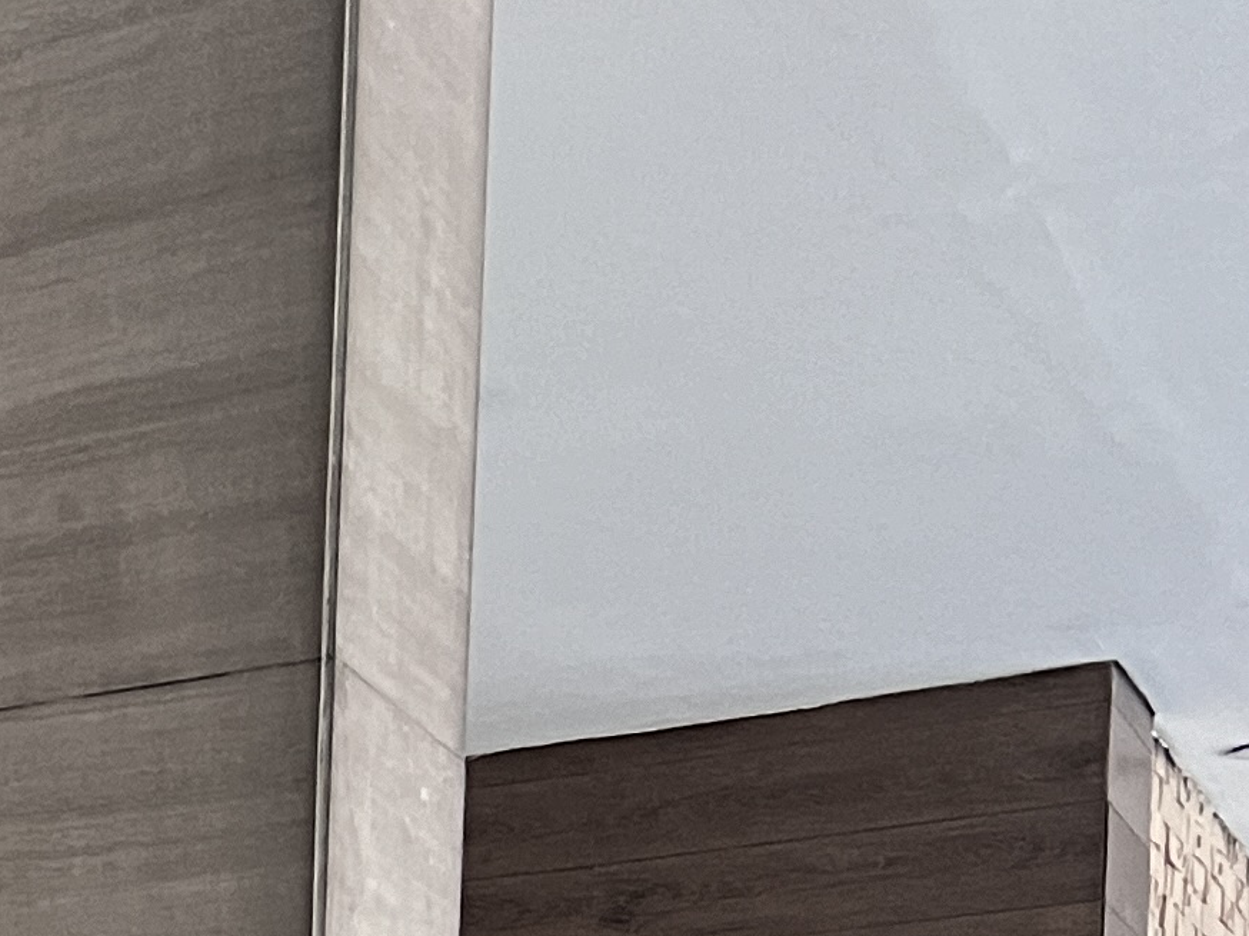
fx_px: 4329
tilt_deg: -2.2
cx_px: -1150
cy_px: 2112
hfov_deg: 14.1
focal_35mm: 120
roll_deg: -1.4
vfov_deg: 10.8
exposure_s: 1/60
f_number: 1.5
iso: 250
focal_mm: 5.7
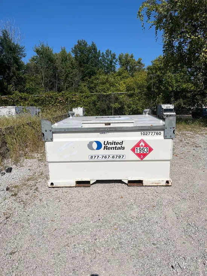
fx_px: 207
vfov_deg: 67.3
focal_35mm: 26
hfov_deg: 53.1
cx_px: 104
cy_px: 138
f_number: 1.6
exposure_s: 1/10870
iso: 50
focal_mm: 5.1
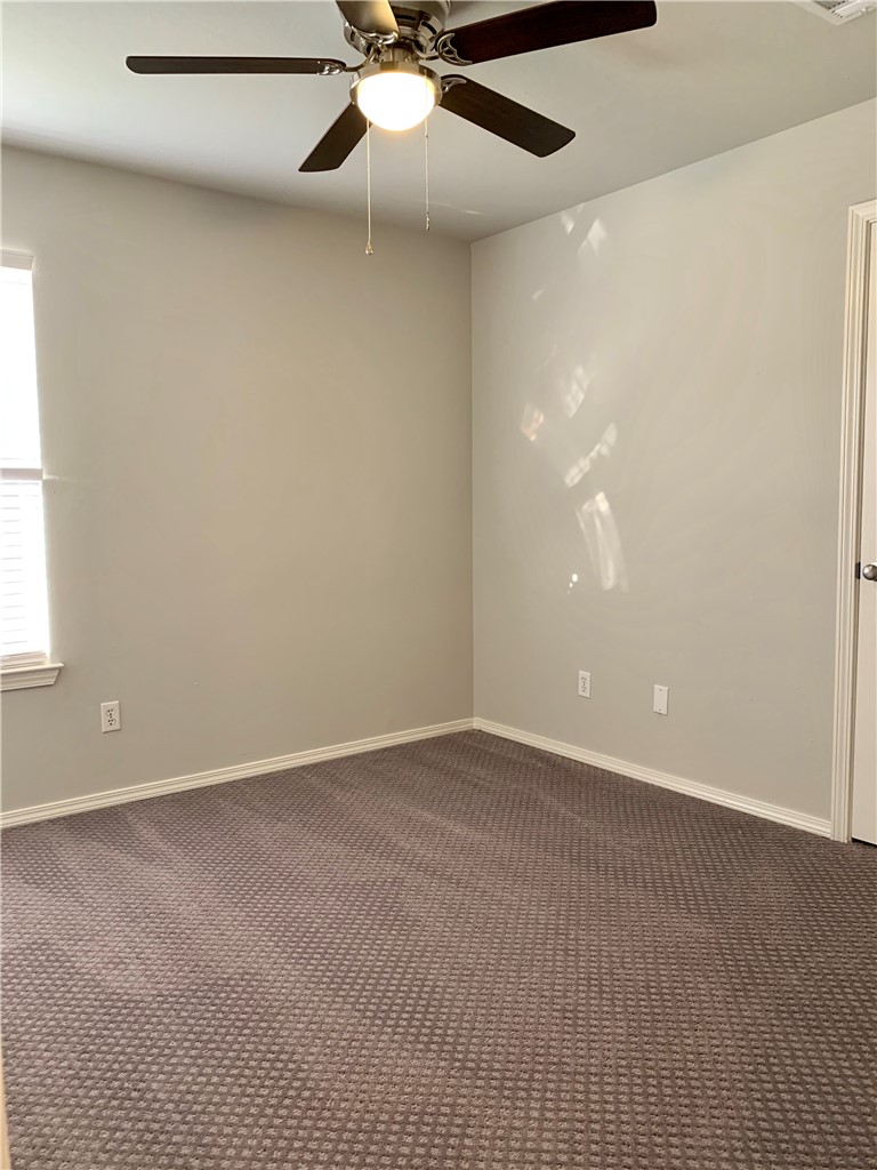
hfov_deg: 53.1
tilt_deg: -4.6
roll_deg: +0.3
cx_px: 438
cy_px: 585
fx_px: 878
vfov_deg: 67.3
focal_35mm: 26
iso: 160
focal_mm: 4.25
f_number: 1.8
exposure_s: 1/60
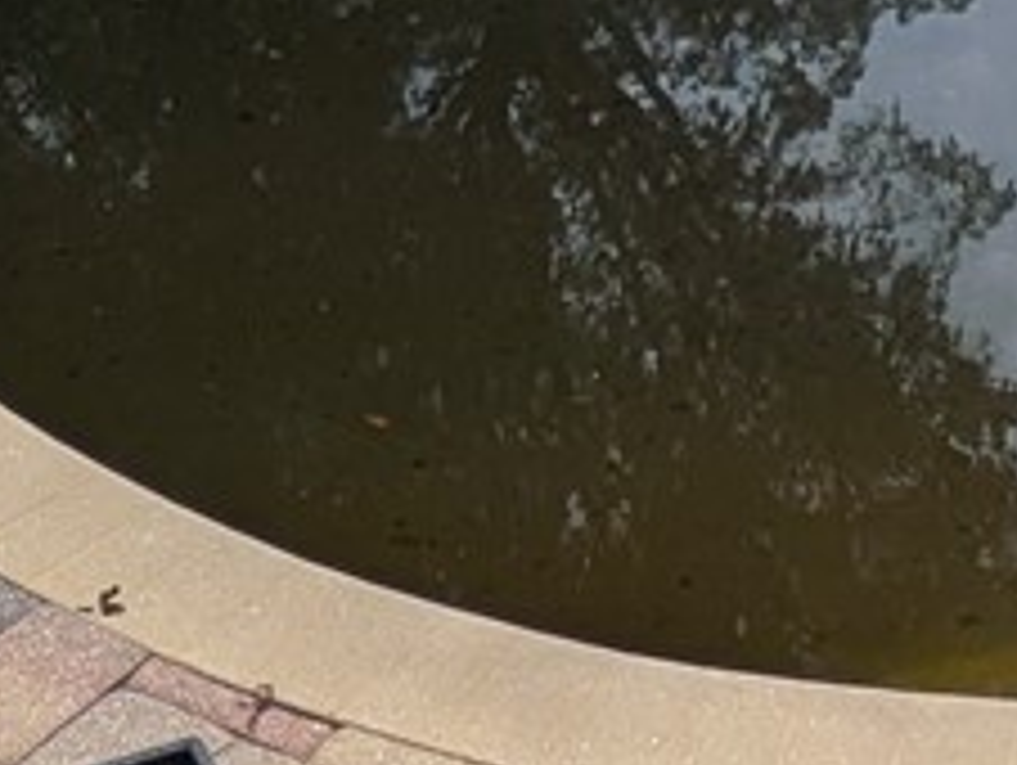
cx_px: 450
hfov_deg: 19.8
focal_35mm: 99
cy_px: -198
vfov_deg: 14.4
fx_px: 2912
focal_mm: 1.85
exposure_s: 1/2404
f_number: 2.2
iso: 53
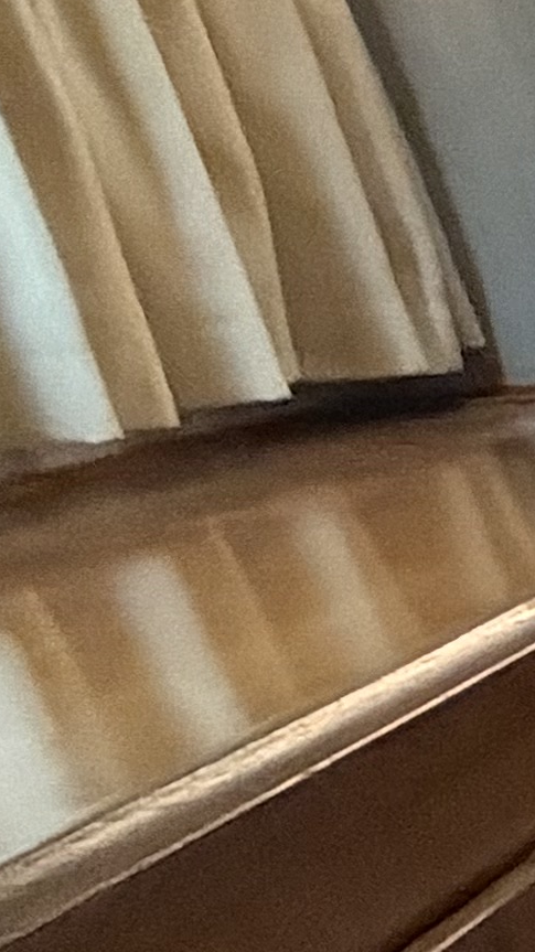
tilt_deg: -20.0
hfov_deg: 5.7
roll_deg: +2.2
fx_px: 2549
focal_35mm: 101
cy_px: 844
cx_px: 2963
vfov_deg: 20.7
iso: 640
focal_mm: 2.22
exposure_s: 1/60
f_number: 2.2
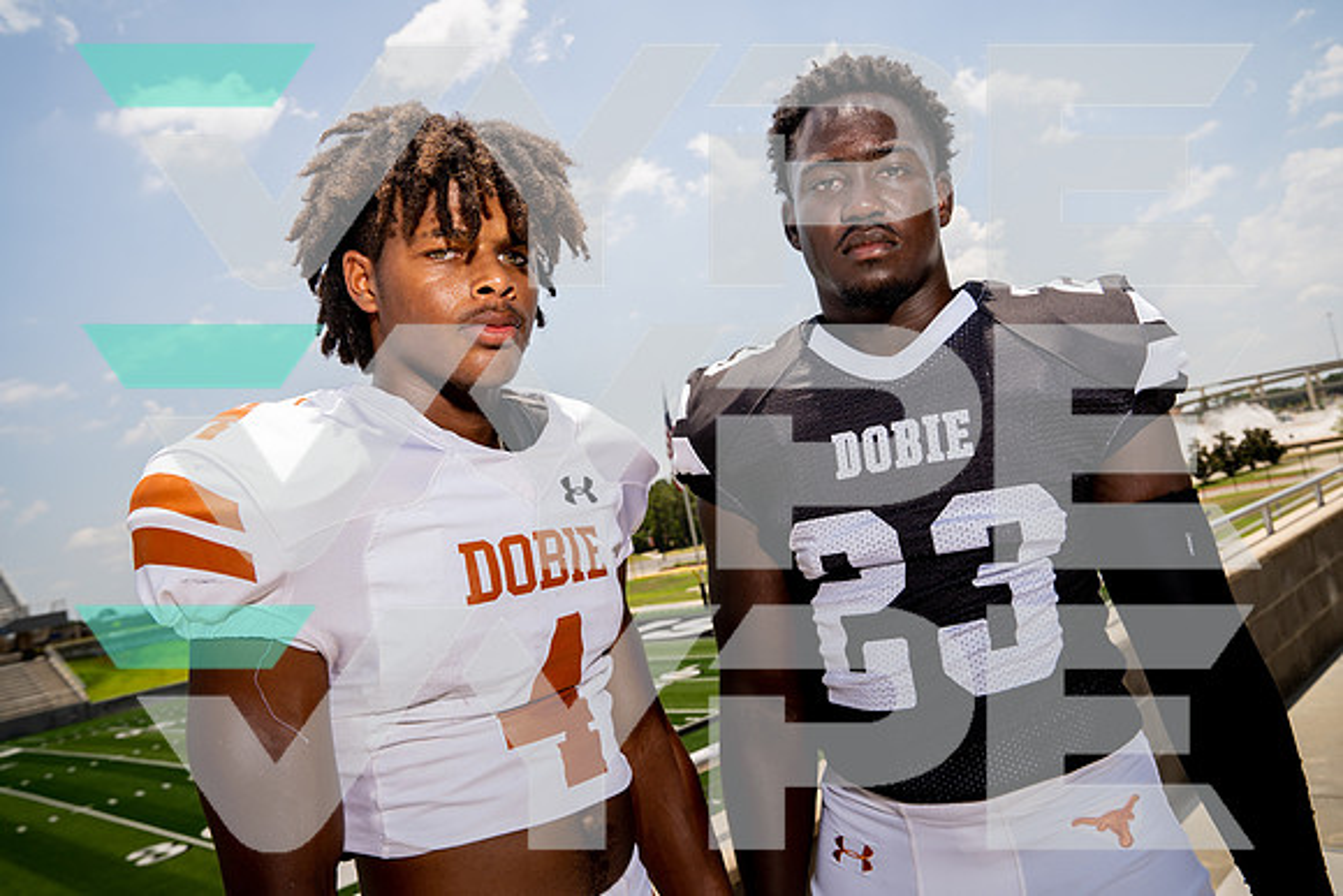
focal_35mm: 27
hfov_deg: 67.4
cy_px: 448
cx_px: 672
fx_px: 1007
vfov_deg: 48.0
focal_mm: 27
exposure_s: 1/250
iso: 100
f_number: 7.1
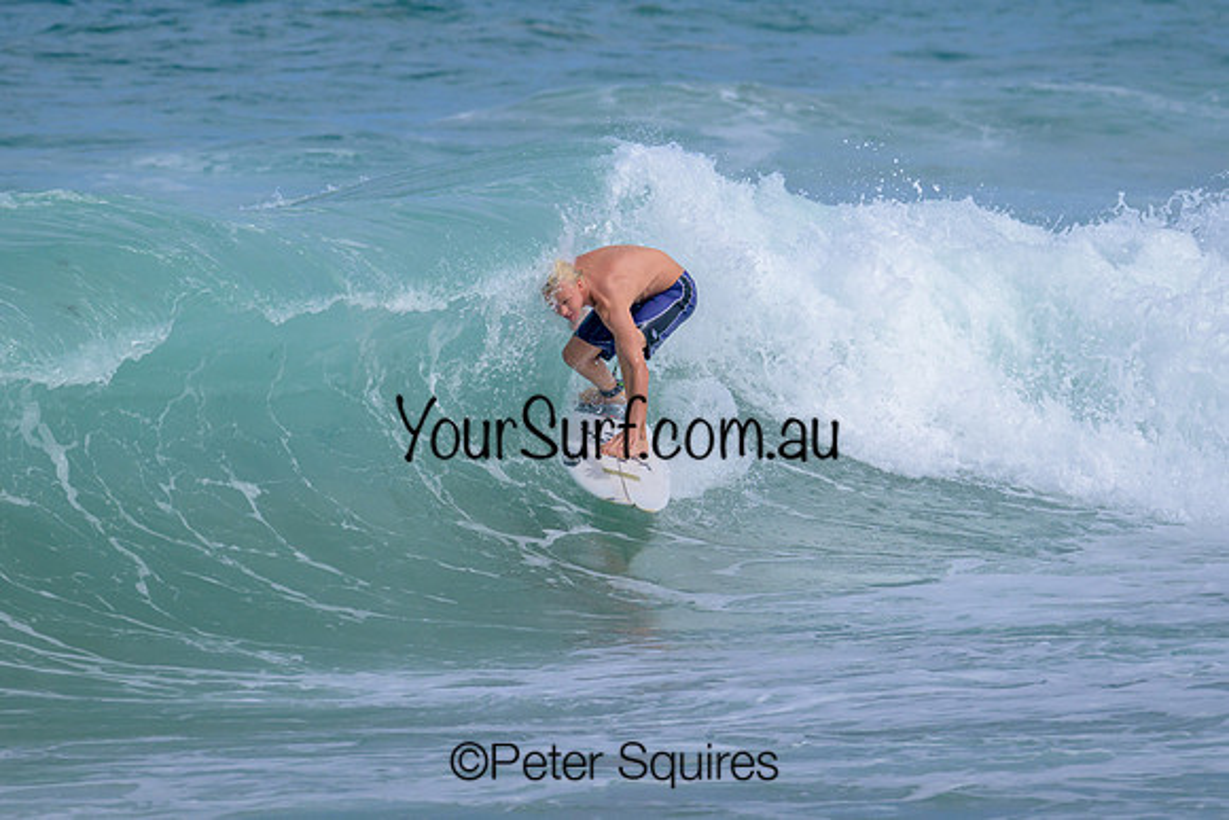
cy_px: 262
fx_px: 23219
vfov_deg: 2.0
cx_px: 836
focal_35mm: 680
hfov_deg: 3.0
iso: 400
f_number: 11
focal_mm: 500
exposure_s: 1/2000
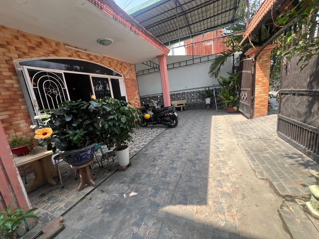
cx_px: 160
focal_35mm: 13
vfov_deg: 89.9
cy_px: 120
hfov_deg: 106.2
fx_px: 120
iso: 32
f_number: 1.8
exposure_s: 1/254
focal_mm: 1.57
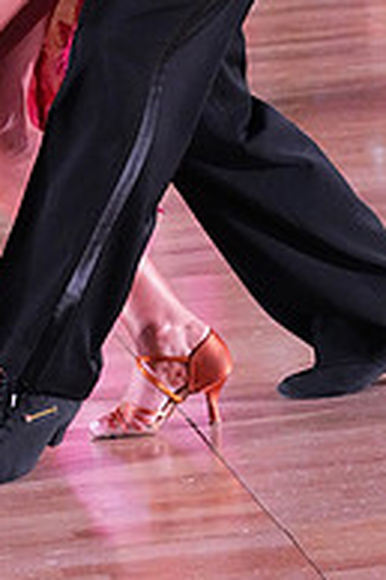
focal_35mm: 332
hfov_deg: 4.1
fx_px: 5349
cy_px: -170
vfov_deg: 6.2
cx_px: 136
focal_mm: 111
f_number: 5.6
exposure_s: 1/400
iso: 12800
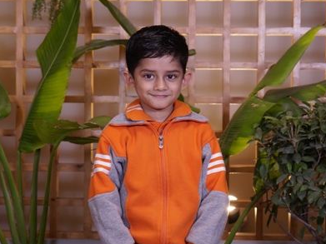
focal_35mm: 76
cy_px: 121
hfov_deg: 25.7
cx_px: 171
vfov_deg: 19.4
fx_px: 716
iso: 500
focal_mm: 46
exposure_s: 1/125
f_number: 4.5
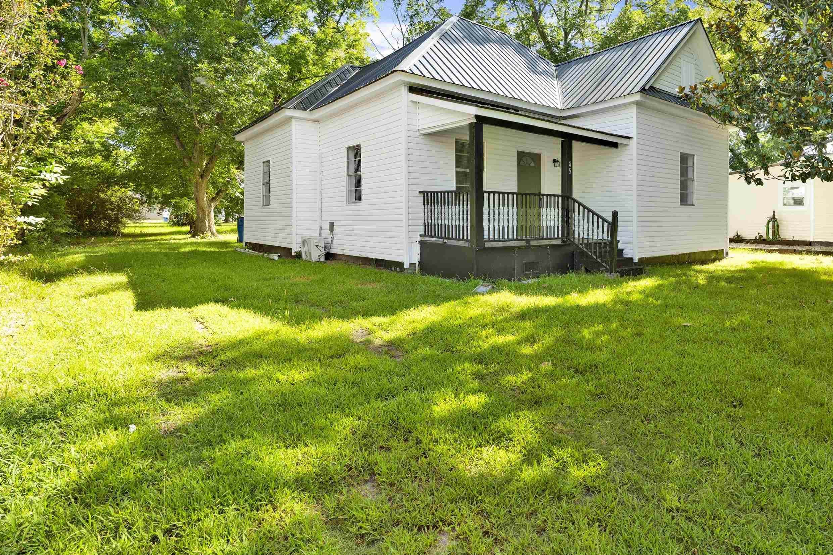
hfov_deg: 80.0
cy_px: 231
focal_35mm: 21
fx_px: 486
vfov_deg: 59.1
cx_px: 510
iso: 125
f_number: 5.6
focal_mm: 17
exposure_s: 1/100
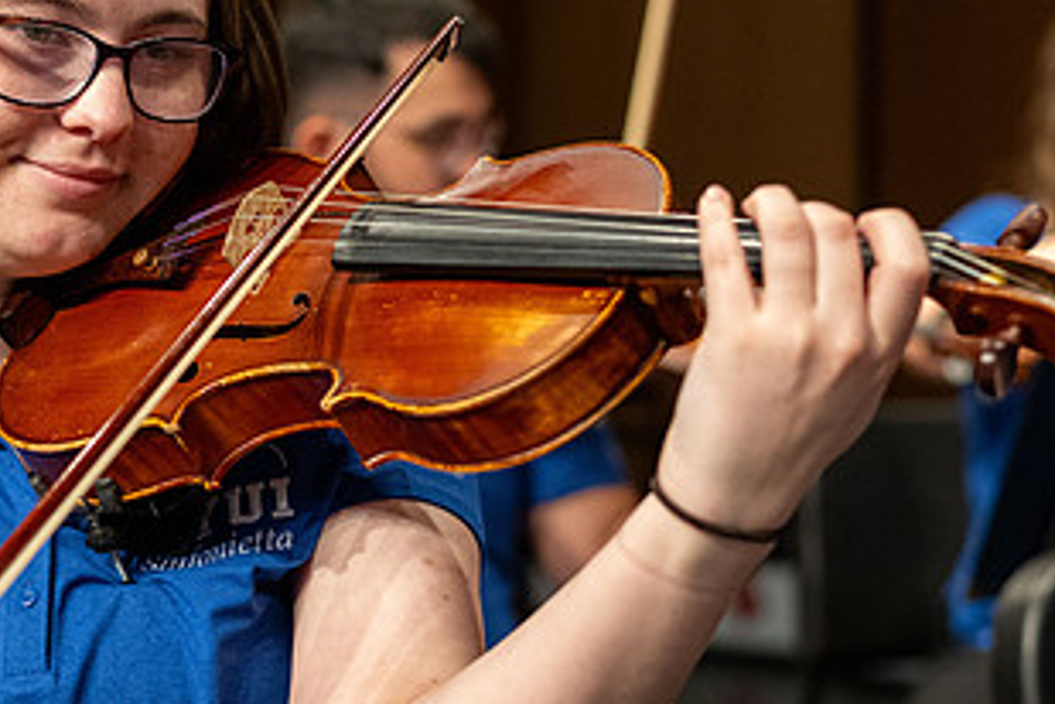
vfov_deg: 14.5
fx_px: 2755
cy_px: 265
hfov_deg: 21.5
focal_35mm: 94
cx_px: 253
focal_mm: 50
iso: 3200
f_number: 2.8
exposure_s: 1/500
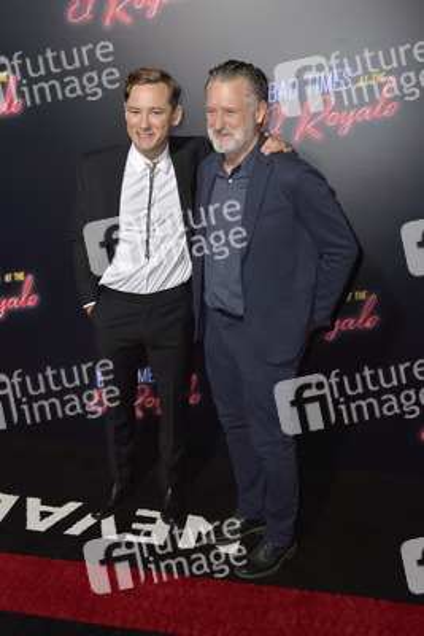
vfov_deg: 58.7
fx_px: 565
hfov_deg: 41.1
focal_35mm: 32
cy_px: 318
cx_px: 212
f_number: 6.3
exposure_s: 1/250
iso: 250
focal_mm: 32
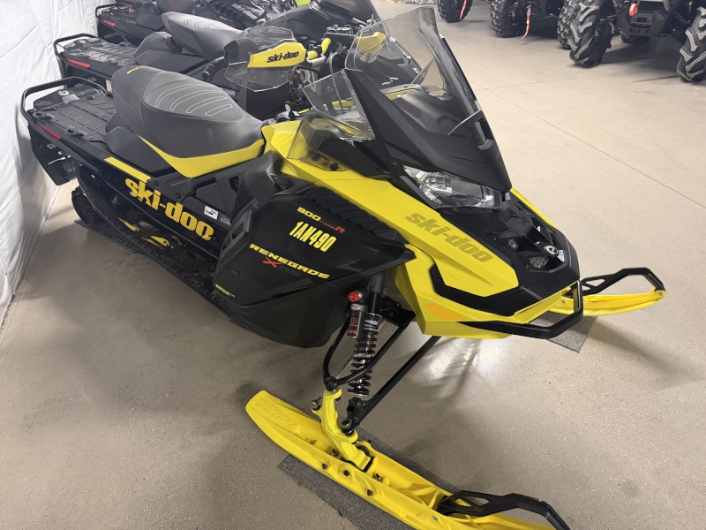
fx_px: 489
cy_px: 265
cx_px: 353
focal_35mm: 24
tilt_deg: -33.5
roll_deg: +2.7
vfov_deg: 56.8
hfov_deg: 71.6
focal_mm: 6.76
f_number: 1.78
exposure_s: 1/60
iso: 640
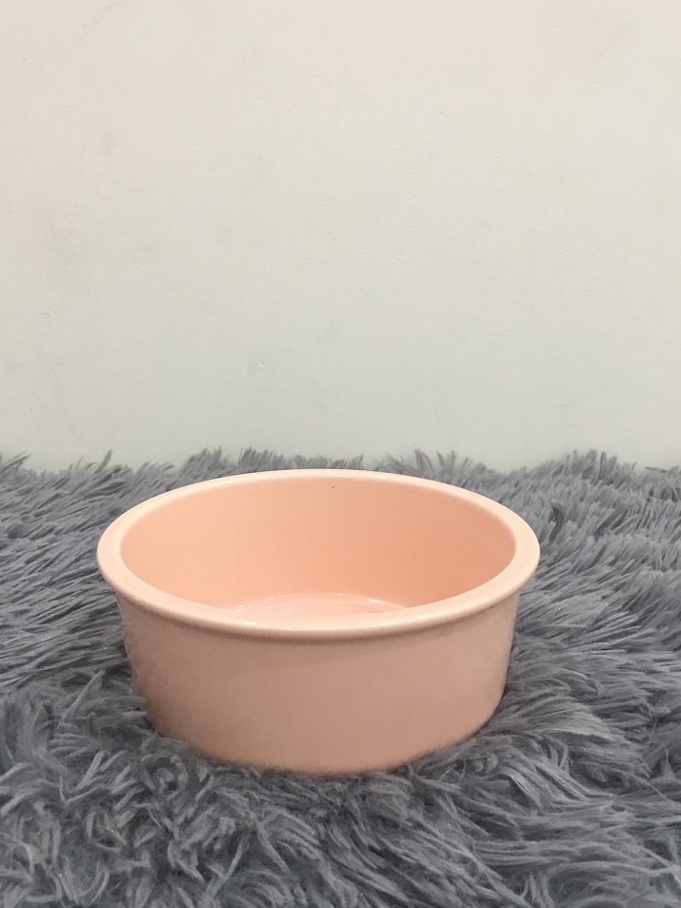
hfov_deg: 36.8
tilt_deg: -17.3
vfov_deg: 47.7
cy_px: 515
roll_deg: -1.2
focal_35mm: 39
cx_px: 333
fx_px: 1023
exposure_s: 1/33
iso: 80
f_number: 2.4
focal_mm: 3.3
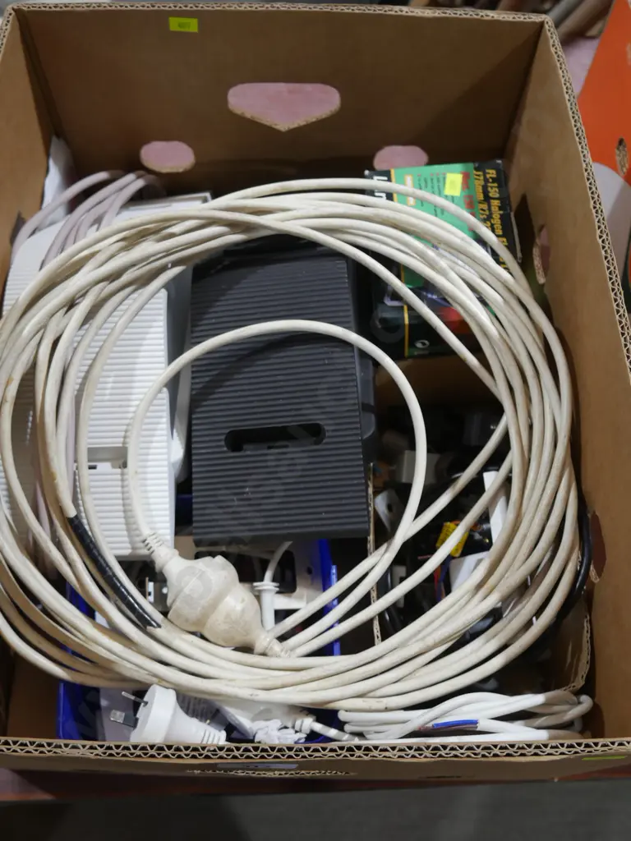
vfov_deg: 54.0
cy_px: 420
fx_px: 826
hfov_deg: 41.8
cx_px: 316
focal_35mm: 34
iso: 640
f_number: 4
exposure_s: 1/60
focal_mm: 17
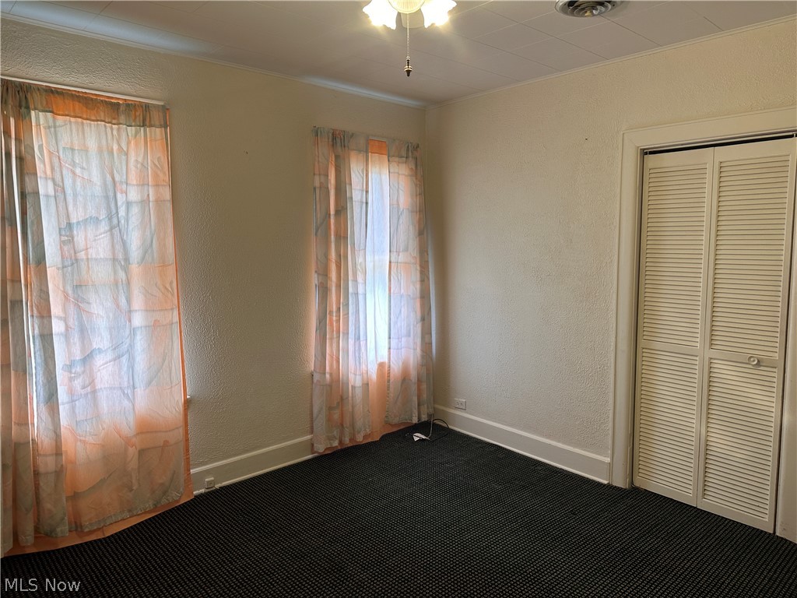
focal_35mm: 24
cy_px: 299
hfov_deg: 71.6
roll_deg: +0.2
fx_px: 553
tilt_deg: -4.9
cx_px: 398
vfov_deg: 56.8
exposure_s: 1/120
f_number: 1.78
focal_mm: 6.86
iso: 125
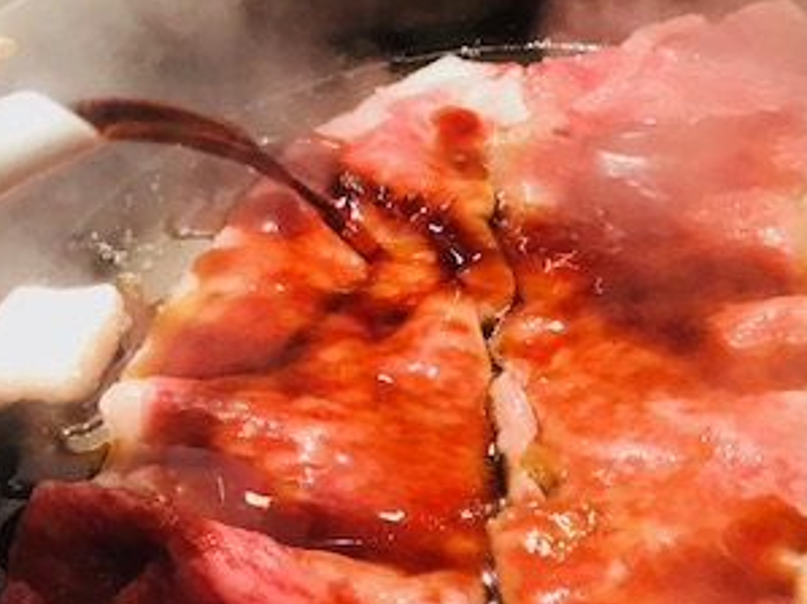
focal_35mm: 60
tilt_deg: -42.5
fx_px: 1398
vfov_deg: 24.4
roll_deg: +2.9
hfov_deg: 31.8
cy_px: 315
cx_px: 569
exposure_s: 1/15
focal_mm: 3.99
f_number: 1.8
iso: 50
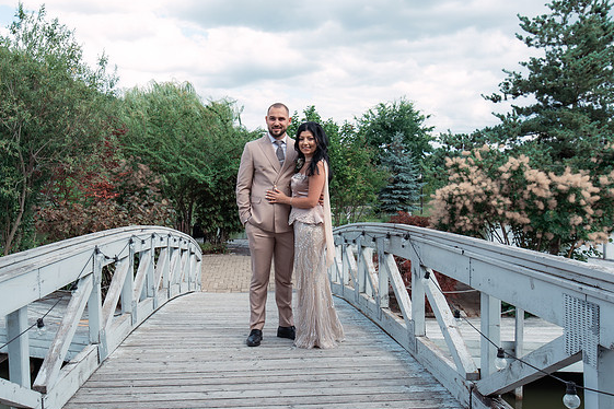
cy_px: 227
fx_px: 546
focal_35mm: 32
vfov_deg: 41.1
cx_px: 267
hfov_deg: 58.5
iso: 400
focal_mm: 28
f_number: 7.1
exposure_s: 1/400
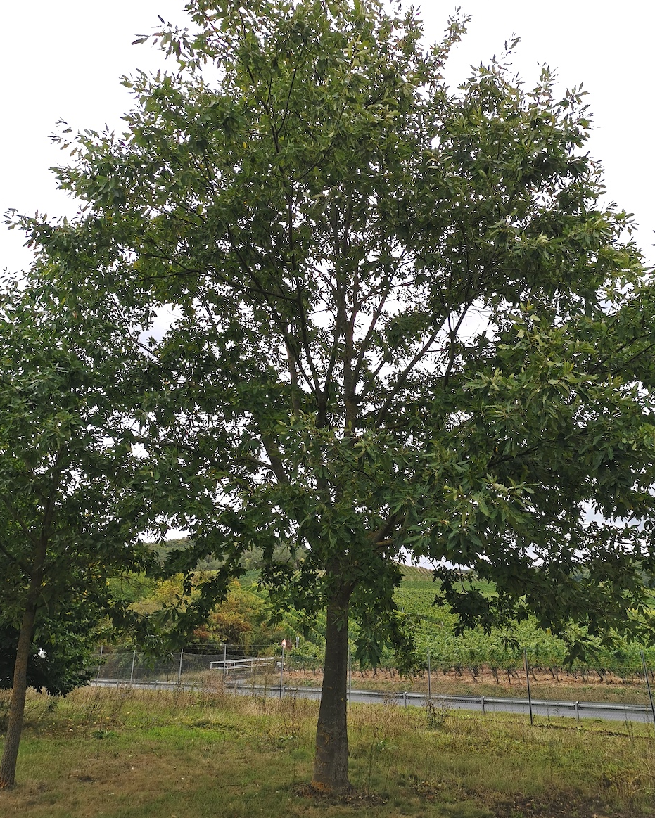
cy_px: 383
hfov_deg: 50.0
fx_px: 702
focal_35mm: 29
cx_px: 336
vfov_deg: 60.4
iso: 50
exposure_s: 1/1953
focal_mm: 5.58
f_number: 1.8
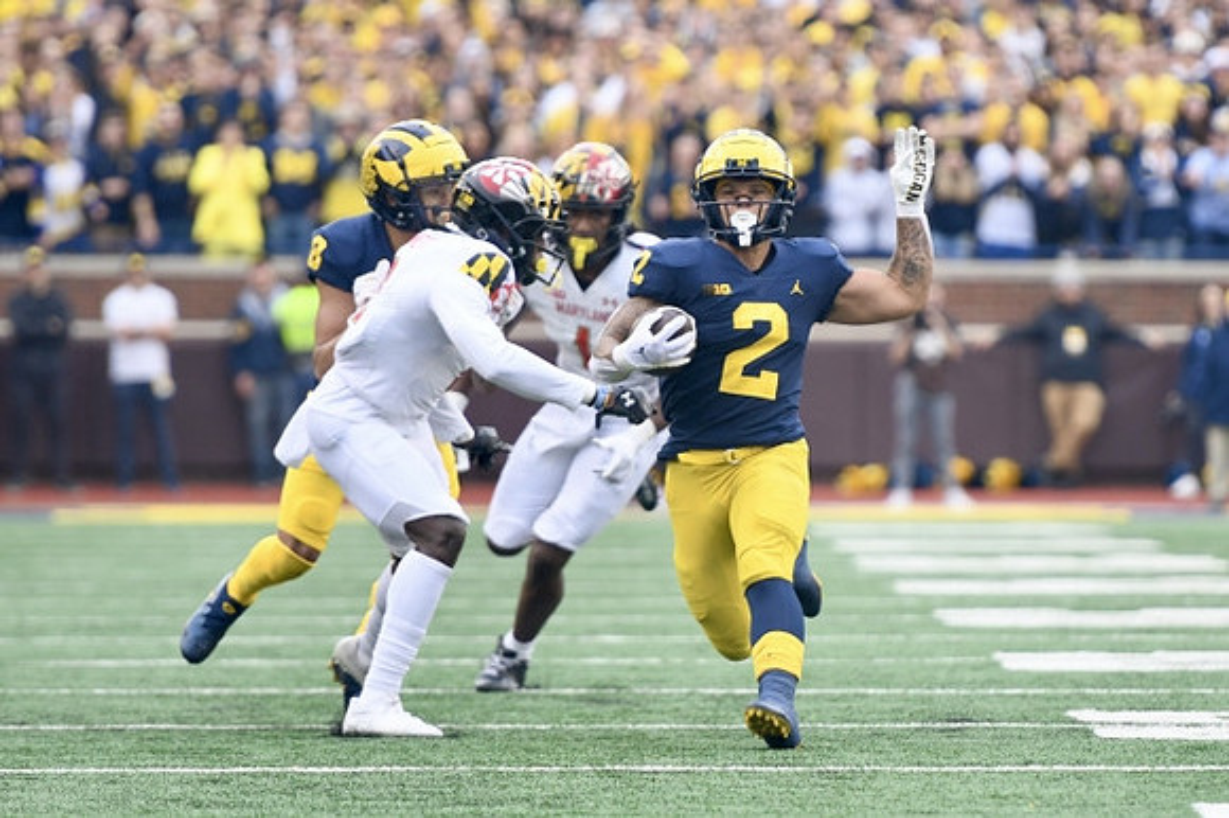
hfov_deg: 6.9
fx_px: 10235
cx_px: 614
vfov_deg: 4.6
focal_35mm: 300
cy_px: 409
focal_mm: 200
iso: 640
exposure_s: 1/1250
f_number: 2.8
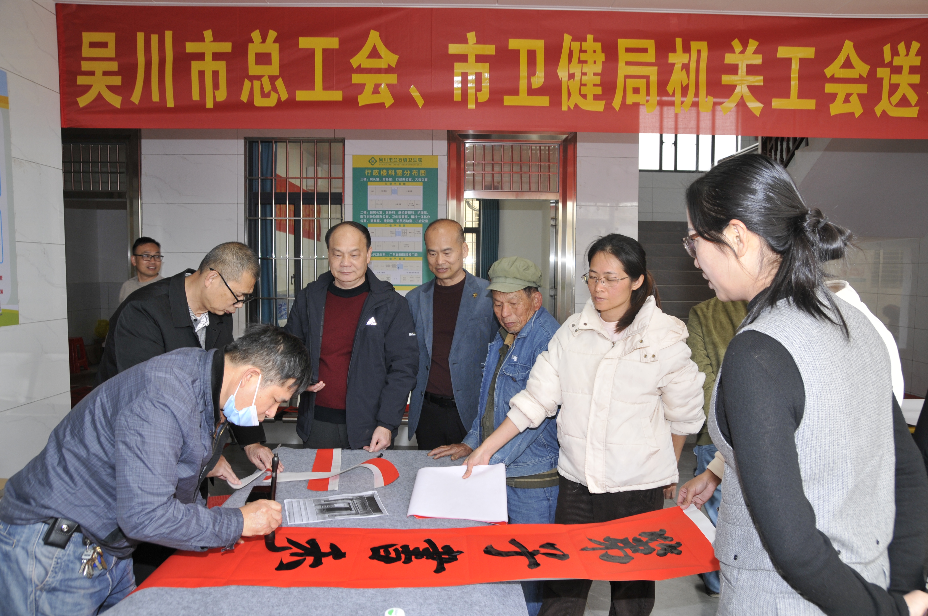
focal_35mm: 48
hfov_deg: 41.2
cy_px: 308
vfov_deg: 28.0
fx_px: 1236
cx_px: 464
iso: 250
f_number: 5
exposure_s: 1/60
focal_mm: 32
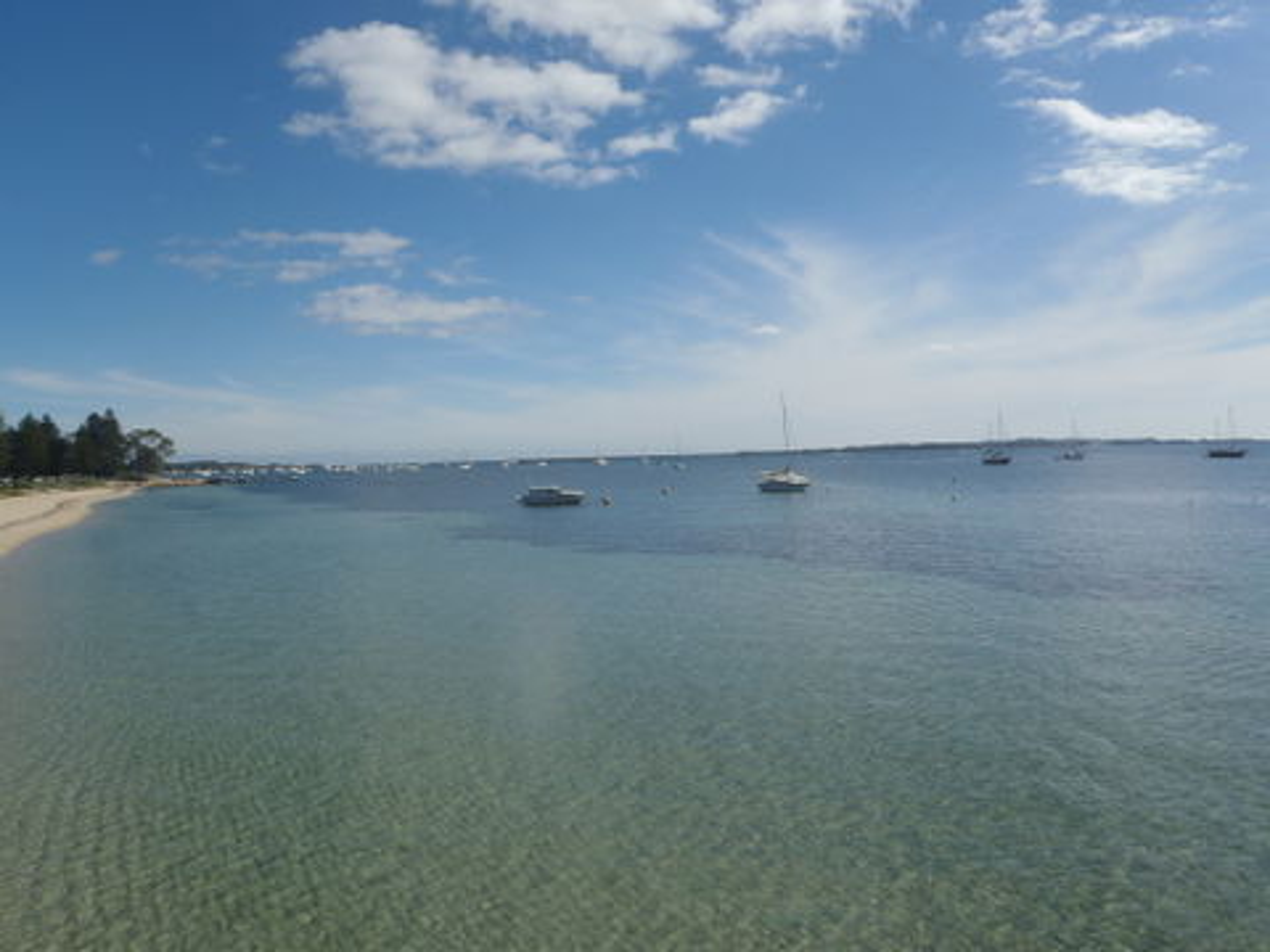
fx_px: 1027
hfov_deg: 63.4
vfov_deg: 49.7
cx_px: 635
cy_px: 476
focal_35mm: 28
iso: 64
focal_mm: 5
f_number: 5
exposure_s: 1/500
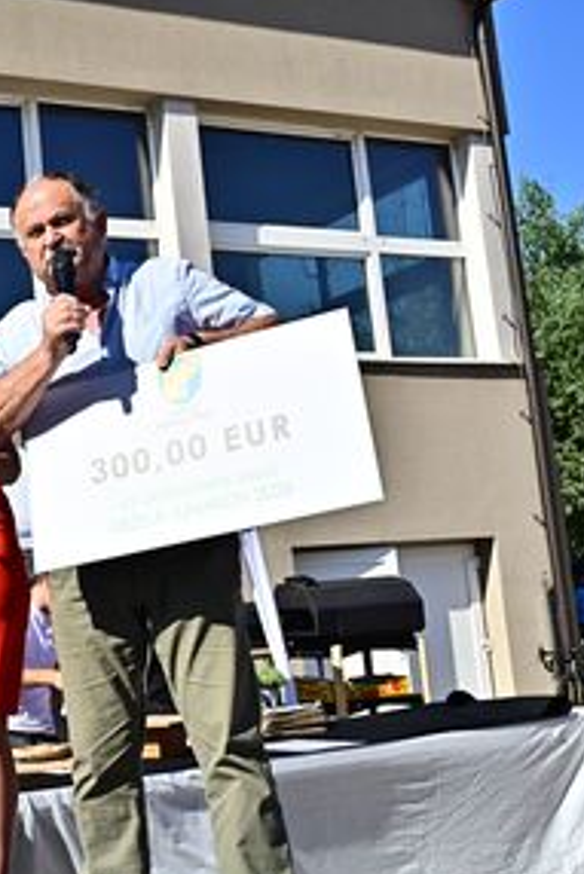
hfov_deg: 23.7
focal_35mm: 55
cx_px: 12
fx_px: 1337
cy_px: 446
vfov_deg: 36.2
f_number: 10
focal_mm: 35
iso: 400
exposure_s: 1/1250
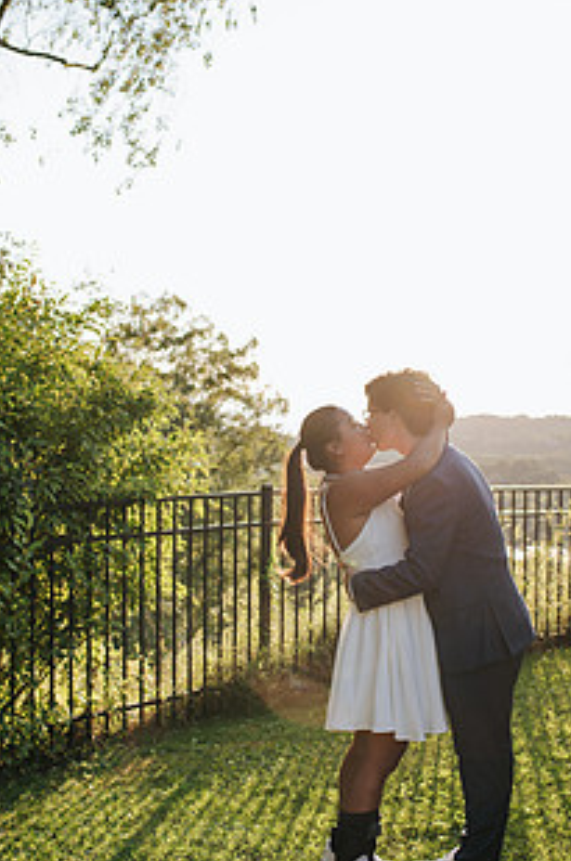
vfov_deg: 38.9
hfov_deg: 26.2
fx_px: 1217
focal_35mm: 51
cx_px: 391
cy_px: 476
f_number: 3.2
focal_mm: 35
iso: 100
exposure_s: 1/320
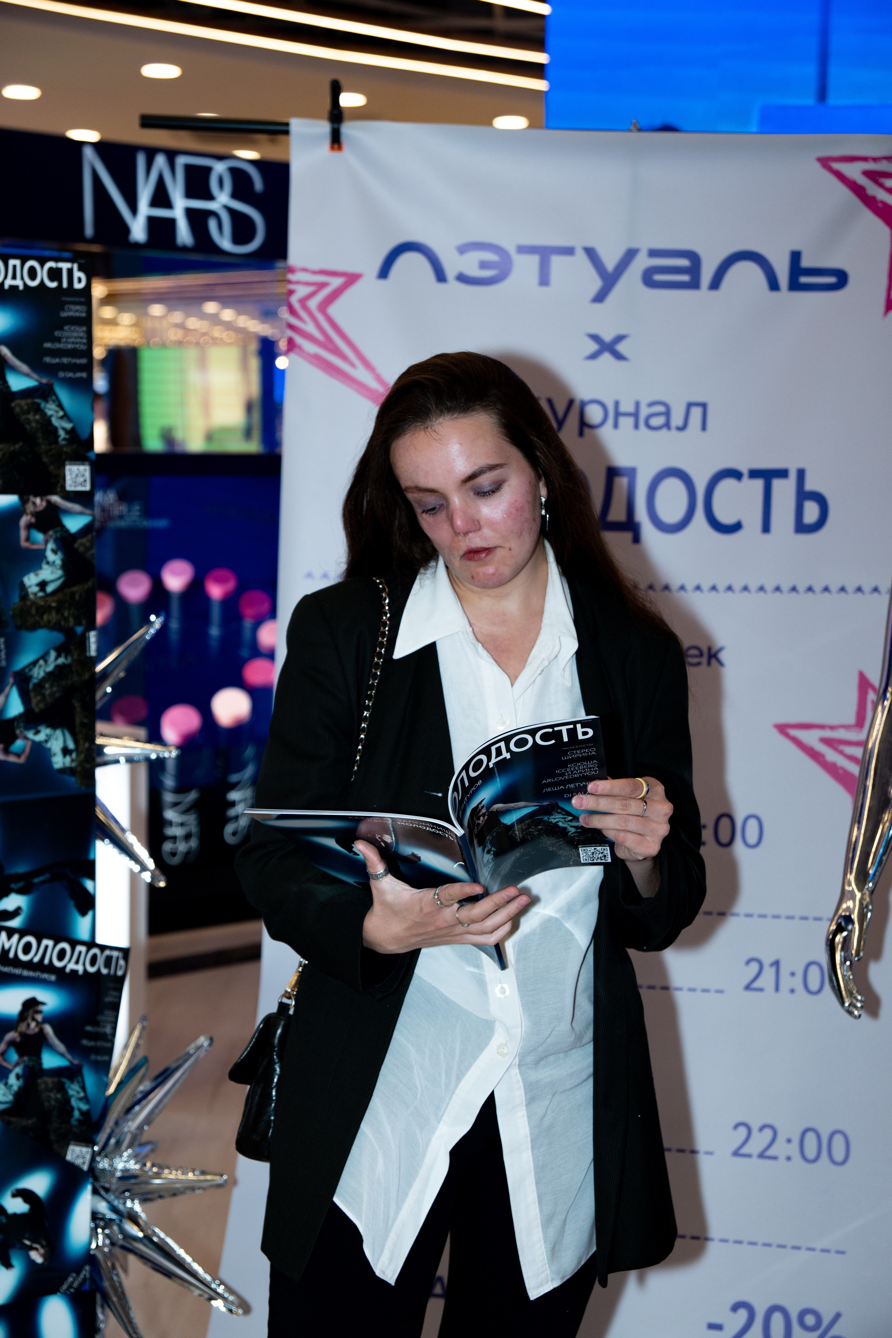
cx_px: 446
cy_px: 669
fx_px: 2397
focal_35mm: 64
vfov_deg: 31.2
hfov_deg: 21.1
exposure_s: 1/320
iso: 400
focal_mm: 43
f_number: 3.5
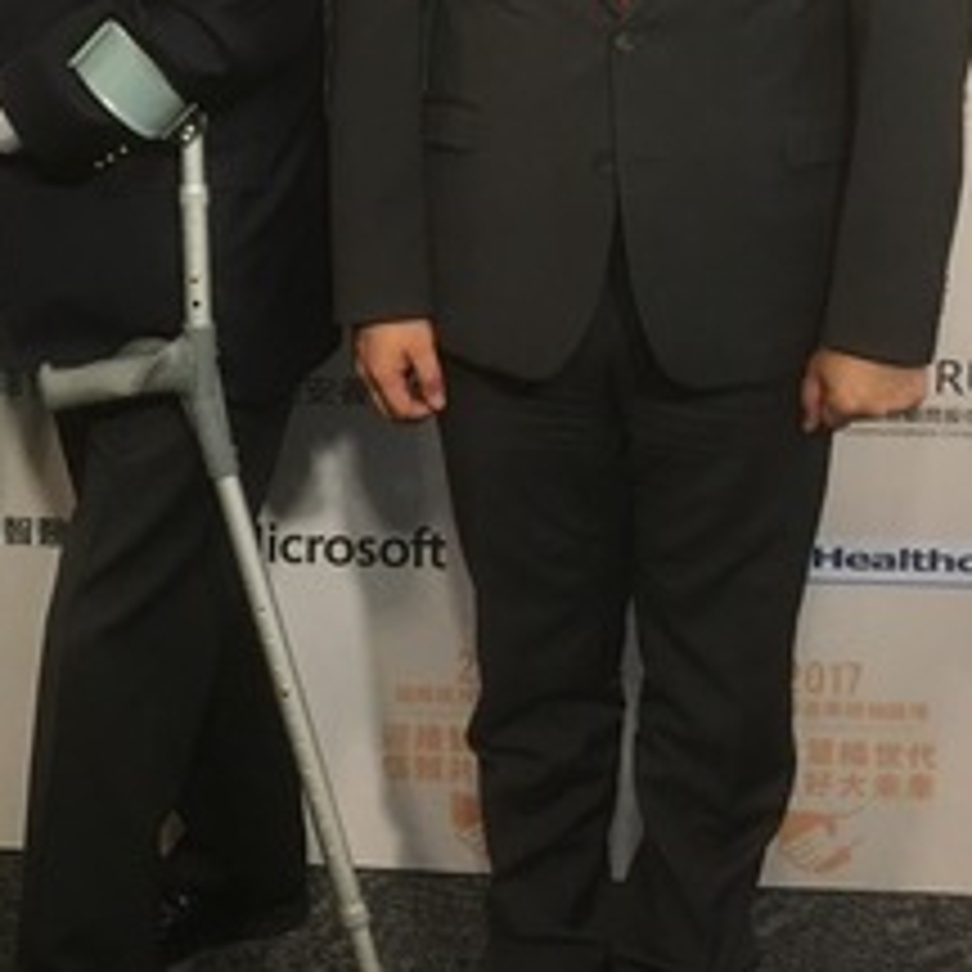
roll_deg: +0.6
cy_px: 11
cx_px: -94
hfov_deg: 20.0
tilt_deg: -9.7
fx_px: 2637
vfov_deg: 20.3
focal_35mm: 83
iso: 100
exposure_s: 1/30
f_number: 2.2
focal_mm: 4.15
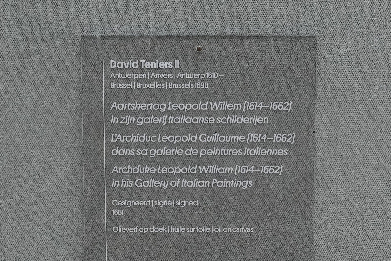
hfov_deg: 73.7
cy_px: 130
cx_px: 196
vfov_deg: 53.2
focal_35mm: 24
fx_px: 261
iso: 3200
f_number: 8
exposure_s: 1/80
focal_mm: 24
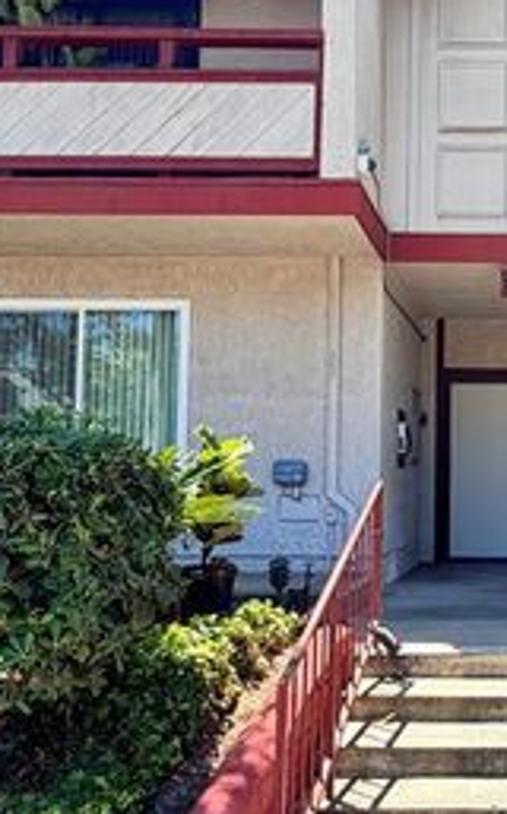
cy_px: 443
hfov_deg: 30.5
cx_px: 564
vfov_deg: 52.7
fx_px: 820
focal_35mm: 37
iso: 40
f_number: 2.2
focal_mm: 2.22
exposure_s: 1/535
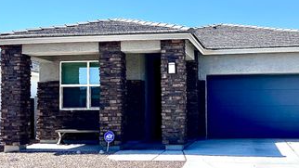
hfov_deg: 45.9
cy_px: 62
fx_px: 349
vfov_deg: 27.0
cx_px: 192
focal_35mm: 44
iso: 50
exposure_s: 1/6211
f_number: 1.5
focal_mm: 5.7
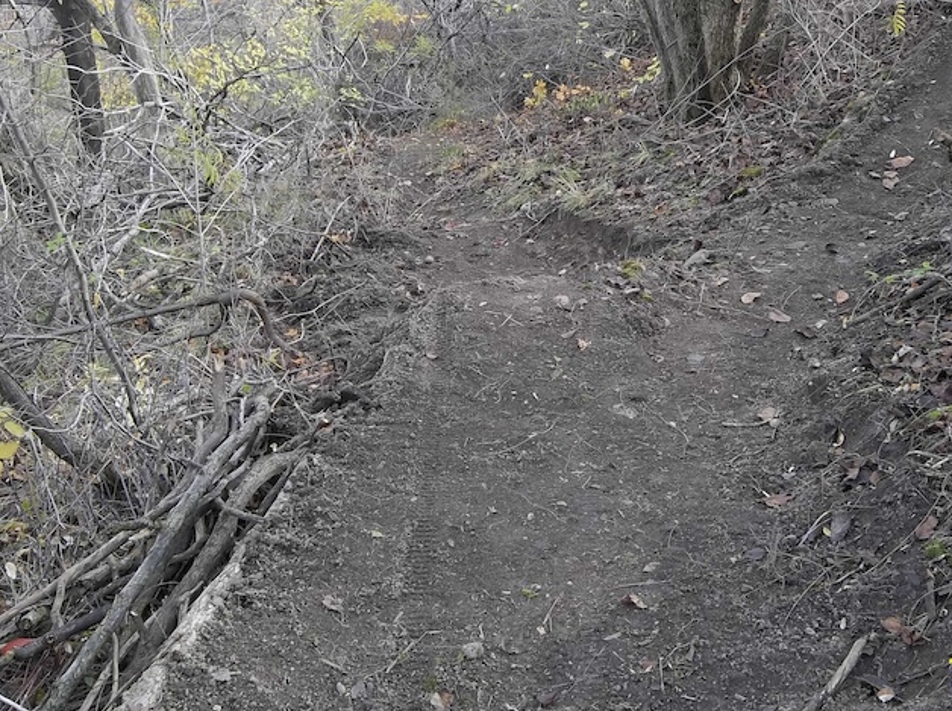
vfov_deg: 32.5
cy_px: 235
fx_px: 1208
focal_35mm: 44
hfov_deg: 43.0
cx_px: 508
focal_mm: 4.9
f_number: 3.5
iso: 80
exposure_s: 1/125
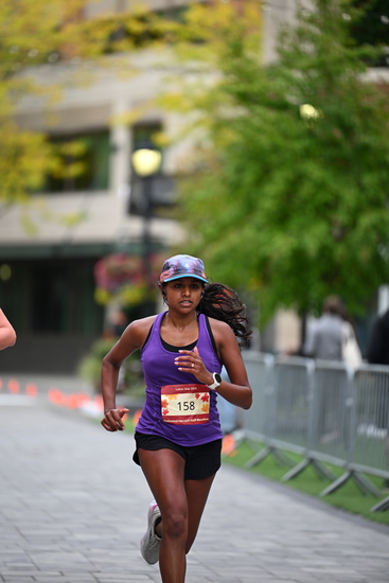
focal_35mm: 185
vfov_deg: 11.1
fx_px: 2996
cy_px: 292
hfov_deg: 7.4
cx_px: 194
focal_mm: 185
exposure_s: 1/2000
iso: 640
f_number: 2.8
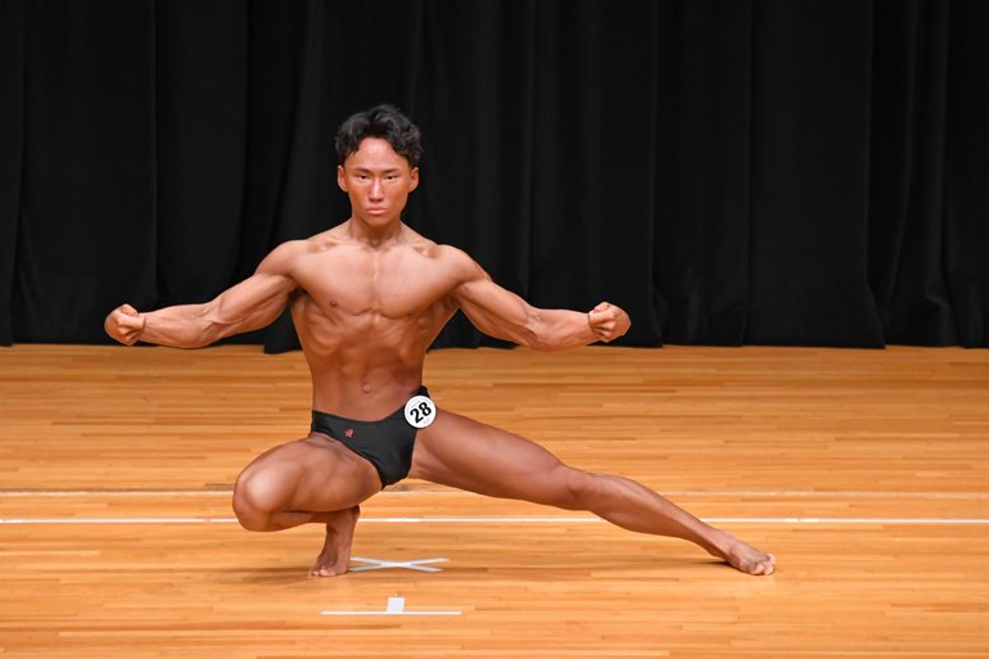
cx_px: 495
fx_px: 9530
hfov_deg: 5.9
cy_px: 329
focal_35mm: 347
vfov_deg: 4.0
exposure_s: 1/400
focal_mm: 230
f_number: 5.6
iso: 4000
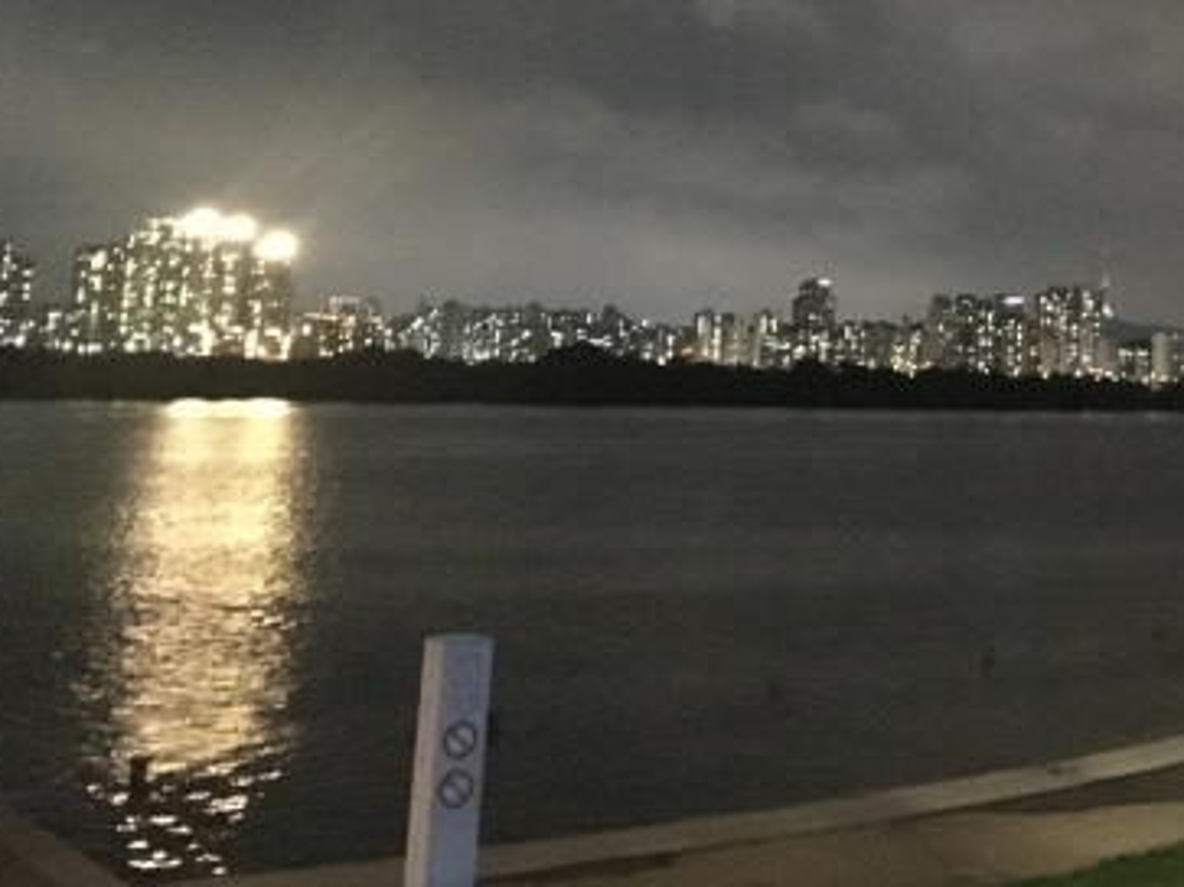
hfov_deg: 32.8
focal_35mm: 56
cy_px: 99
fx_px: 1915
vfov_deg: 25.3
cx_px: 1040
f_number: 2.2
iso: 1600
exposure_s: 1/15
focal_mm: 4.15
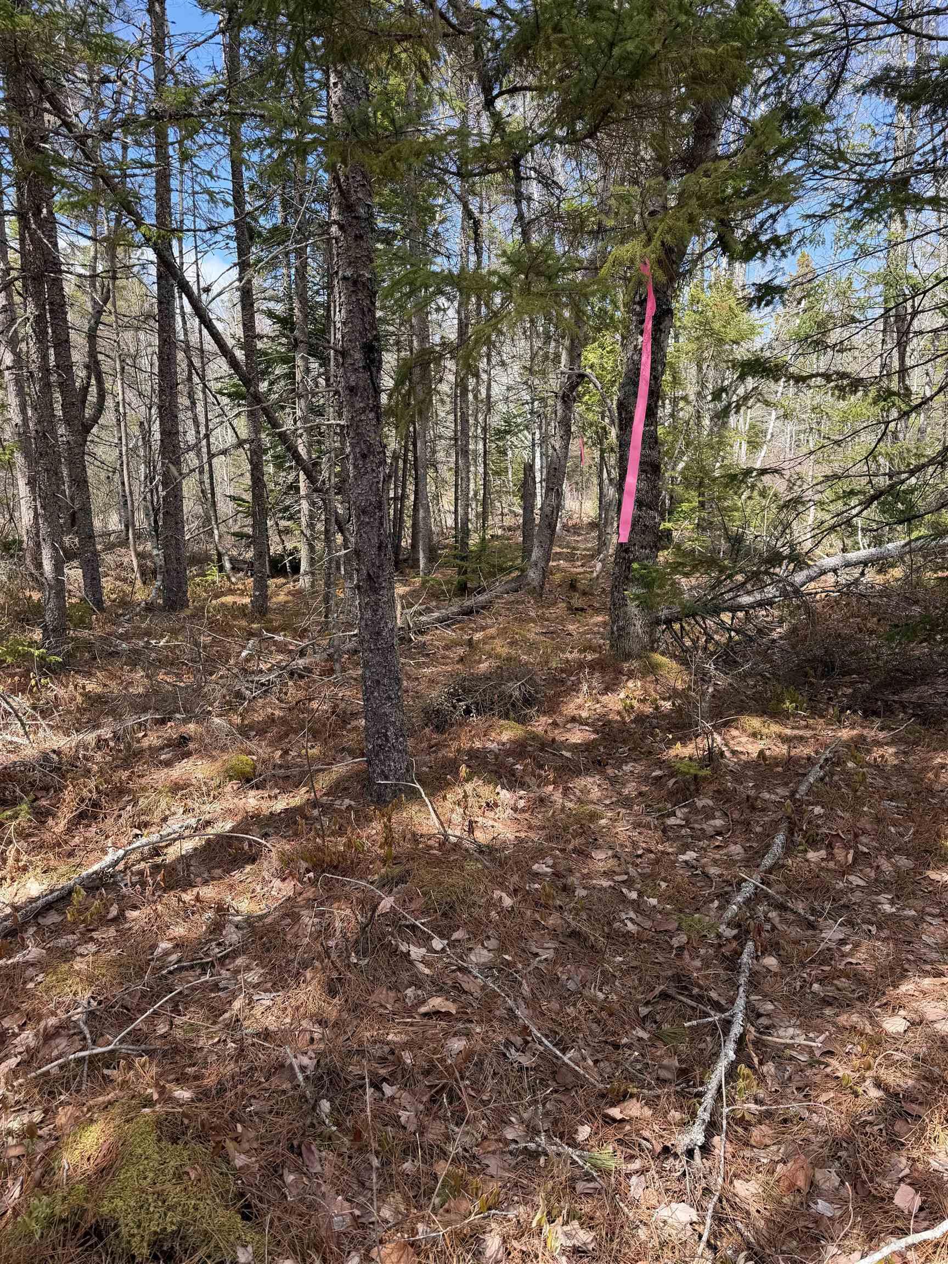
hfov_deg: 56.8
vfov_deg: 71.6
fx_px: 876
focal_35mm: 24
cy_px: 632
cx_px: 474
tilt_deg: -10.7
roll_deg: +2.3
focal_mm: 6.76
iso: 80
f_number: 1.78
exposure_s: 1/909
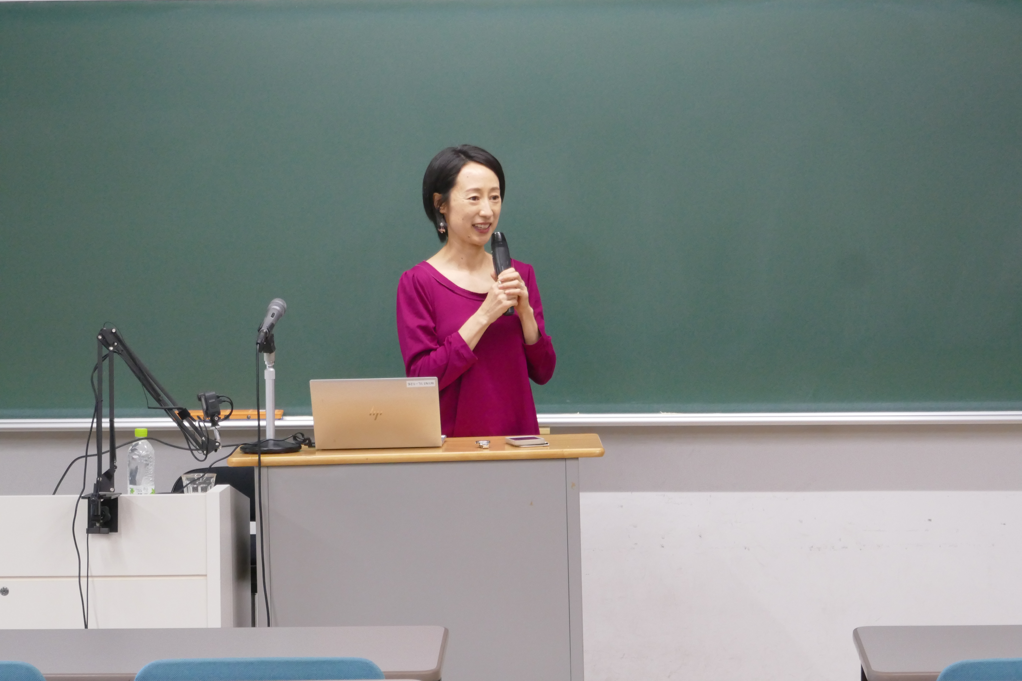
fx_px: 3179
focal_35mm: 112
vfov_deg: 12.2
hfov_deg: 18.3
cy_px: 340
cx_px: 511
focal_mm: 40.7
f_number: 5.4
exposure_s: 1/60
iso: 1600
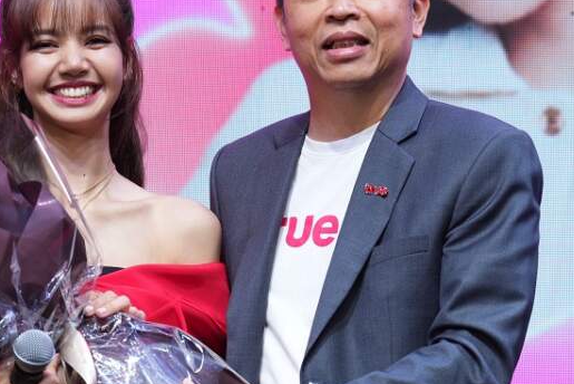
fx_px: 5201
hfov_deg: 6.3
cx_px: 202
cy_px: 246
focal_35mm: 326
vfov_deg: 4.2
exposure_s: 1/160
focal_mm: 140
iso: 500
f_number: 4.5
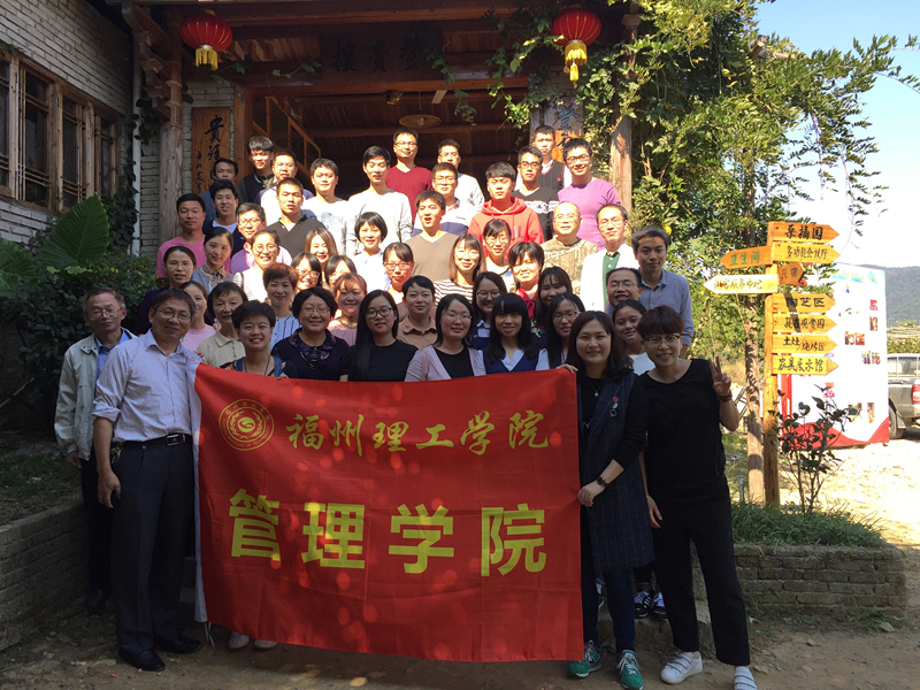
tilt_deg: +1.7
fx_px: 771
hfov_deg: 61.7
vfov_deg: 48.2
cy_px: 345
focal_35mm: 29
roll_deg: -0.7
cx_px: 460
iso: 32
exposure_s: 1/465
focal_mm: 4.15
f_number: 2.2
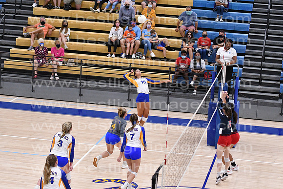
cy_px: 94
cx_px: 142
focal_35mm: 105
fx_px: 826
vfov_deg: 13.0
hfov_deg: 19.5
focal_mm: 70
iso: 6400
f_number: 3.2
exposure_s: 1/1000
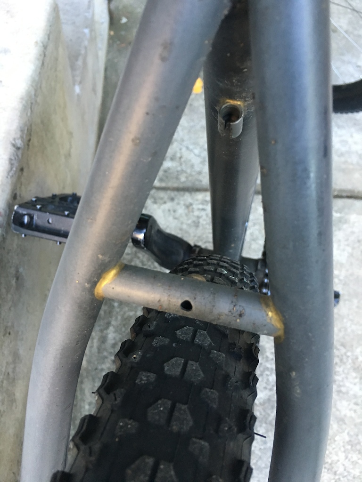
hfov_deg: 48.2
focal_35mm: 29
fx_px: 404
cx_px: 181
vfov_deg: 61.7
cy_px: 241
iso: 125
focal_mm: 4.15
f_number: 2.2
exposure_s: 1/30
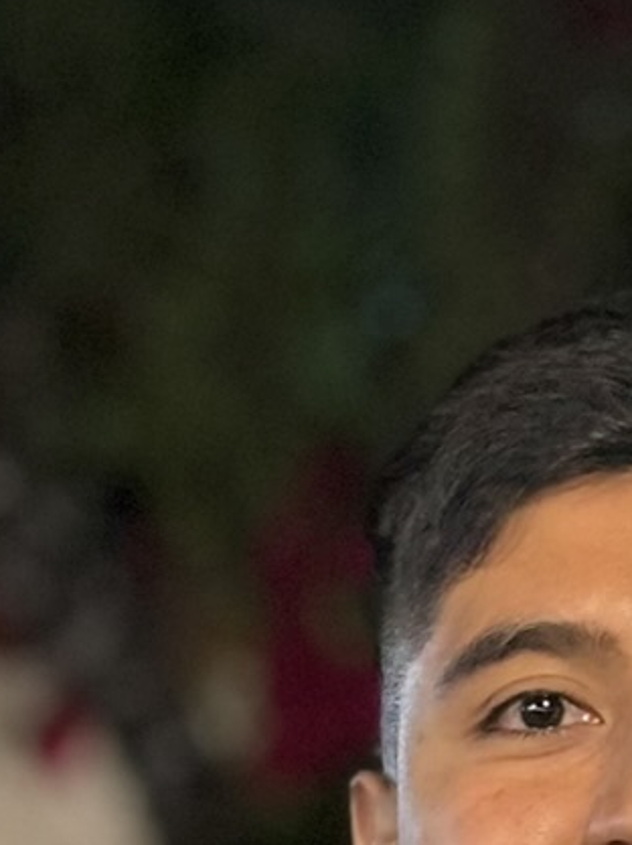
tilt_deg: -5.2
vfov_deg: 8.0
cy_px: 1631
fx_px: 5754
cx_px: 914
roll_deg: +1.5
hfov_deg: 6.2
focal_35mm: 236
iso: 500
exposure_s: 1/25
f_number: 1.78
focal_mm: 6.76
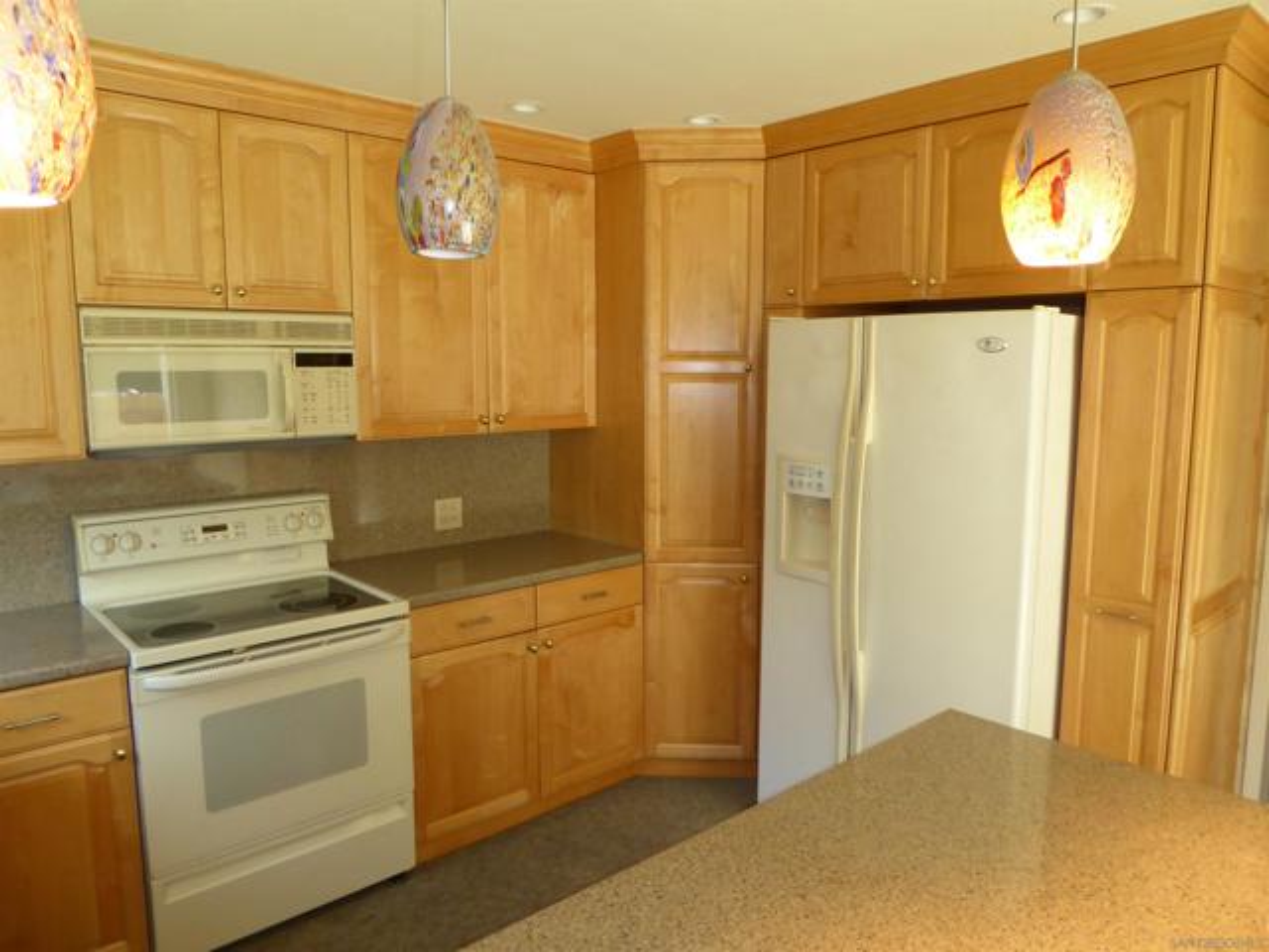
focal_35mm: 24
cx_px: 634
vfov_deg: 56.8
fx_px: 880
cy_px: 476
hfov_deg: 71.6
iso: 320
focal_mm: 4.3
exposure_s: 1/60
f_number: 3.3
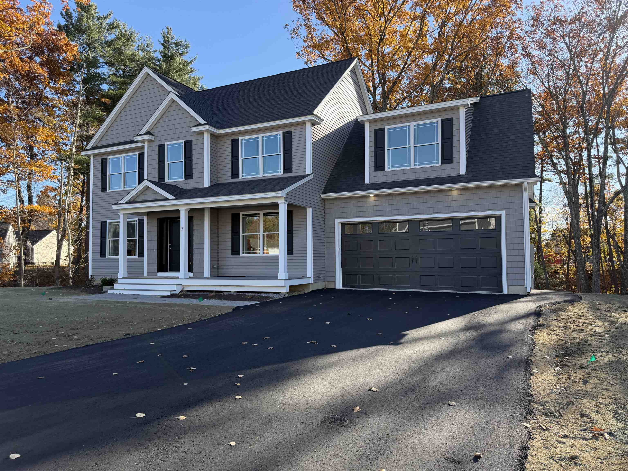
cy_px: 236
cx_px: 314
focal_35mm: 24
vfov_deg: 56.8
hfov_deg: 71.6
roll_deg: +0.5
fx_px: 435
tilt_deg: +1.8
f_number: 1.78
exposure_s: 1/1653
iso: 100
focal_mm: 6.76
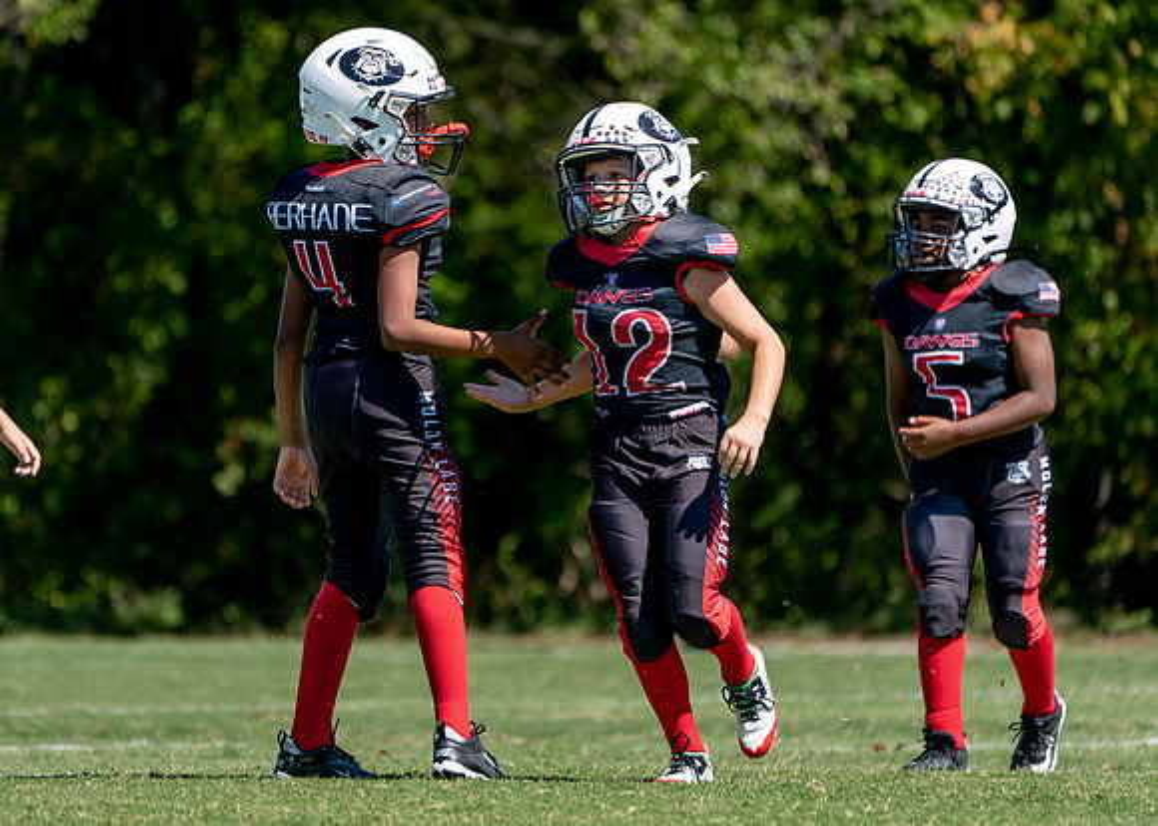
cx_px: 512
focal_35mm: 524
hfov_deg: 3.9
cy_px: 364
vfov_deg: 2.7
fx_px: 17221
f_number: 5.6
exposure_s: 1/1250
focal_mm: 400
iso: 250
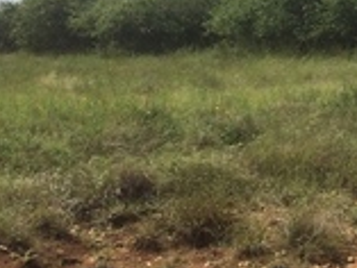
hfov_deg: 14.6
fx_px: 1218
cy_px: 48
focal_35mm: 118
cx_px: 644
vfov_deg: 12.5
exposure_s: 1/3425
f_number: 2.2
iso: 32
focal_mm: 4.15
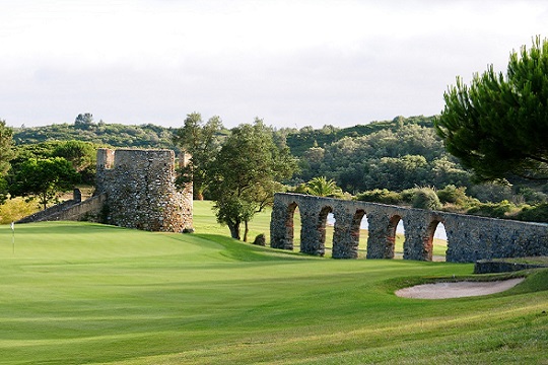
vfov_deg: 11.4
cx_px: 274
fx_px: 1827
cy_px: 182
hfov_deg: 17.1
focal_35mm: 120
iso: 400
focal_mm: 80
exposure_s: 1/160
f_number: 6.3
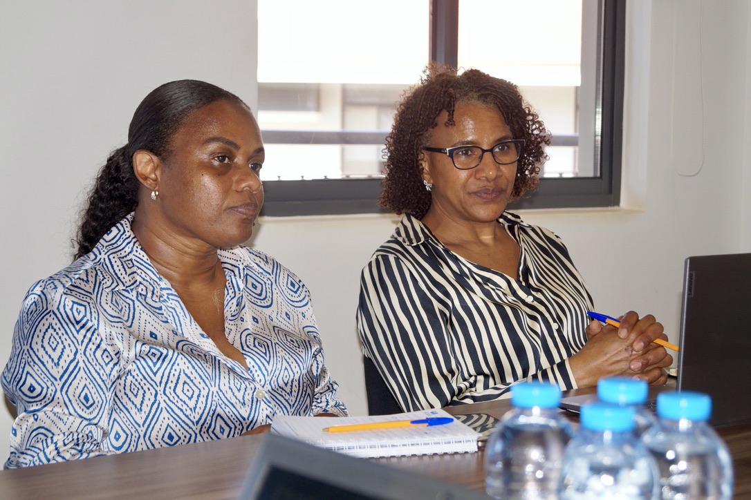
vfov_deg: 18.2
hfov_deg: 27.0
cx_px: 376
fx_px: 1564
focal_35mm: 75
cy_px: 250
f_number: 5.6
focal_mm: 50
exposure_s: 1/80
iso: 250
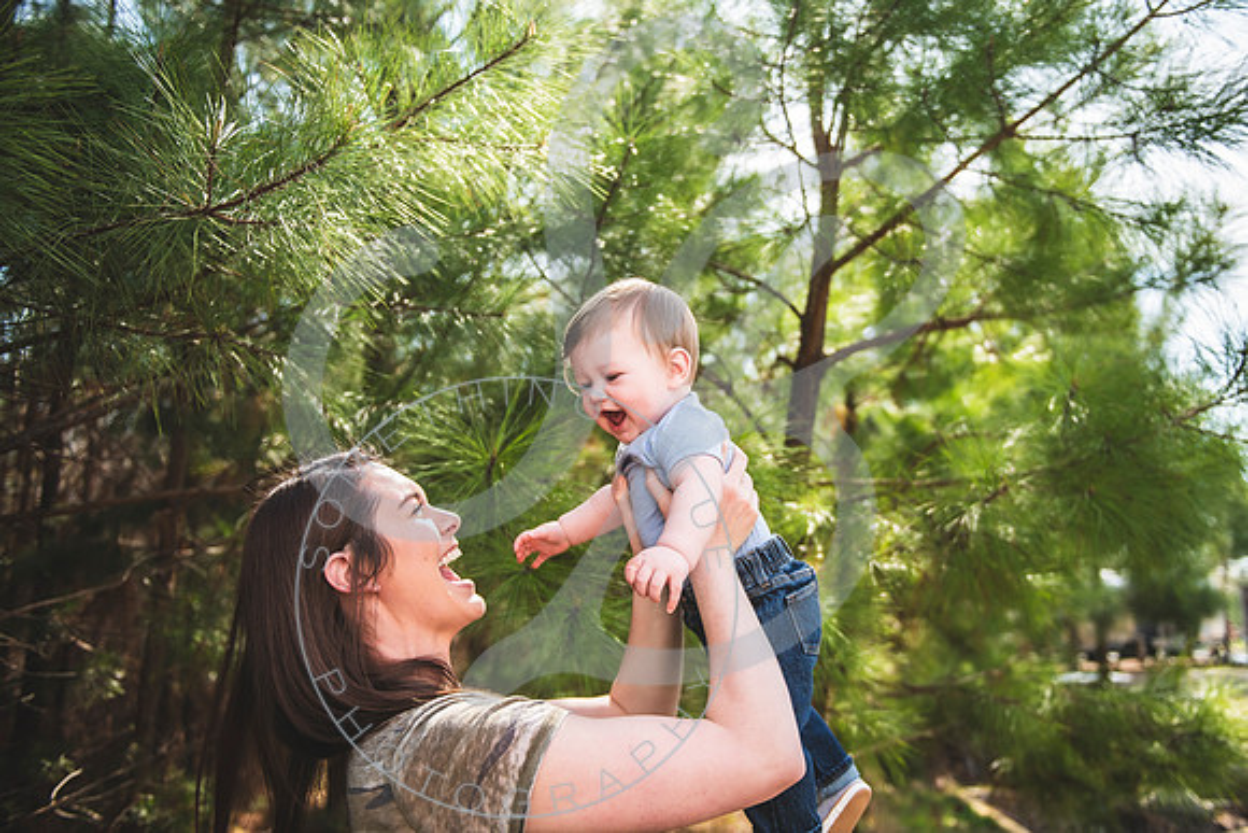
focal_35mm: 30
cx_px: 671
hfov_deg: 61.6
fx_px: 1045
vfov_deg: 43.4
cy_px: 385
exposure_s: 1/640
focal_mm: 28
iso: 100
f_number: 2.8
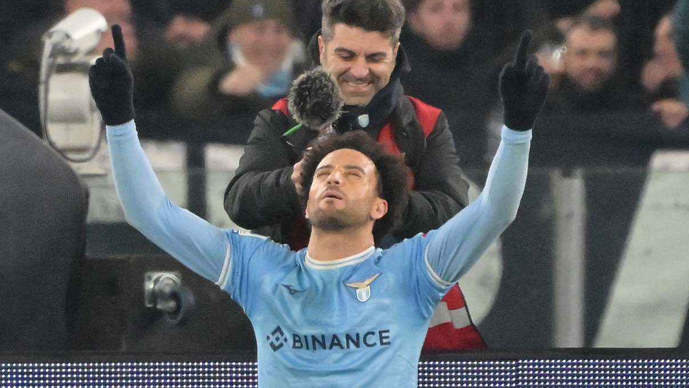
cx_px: 336
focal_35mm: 683
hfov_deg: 3.2
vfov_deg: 1.8
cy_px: 224
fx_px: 12478
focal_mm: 560
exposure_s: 1/1250
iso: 5000
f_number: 5.6
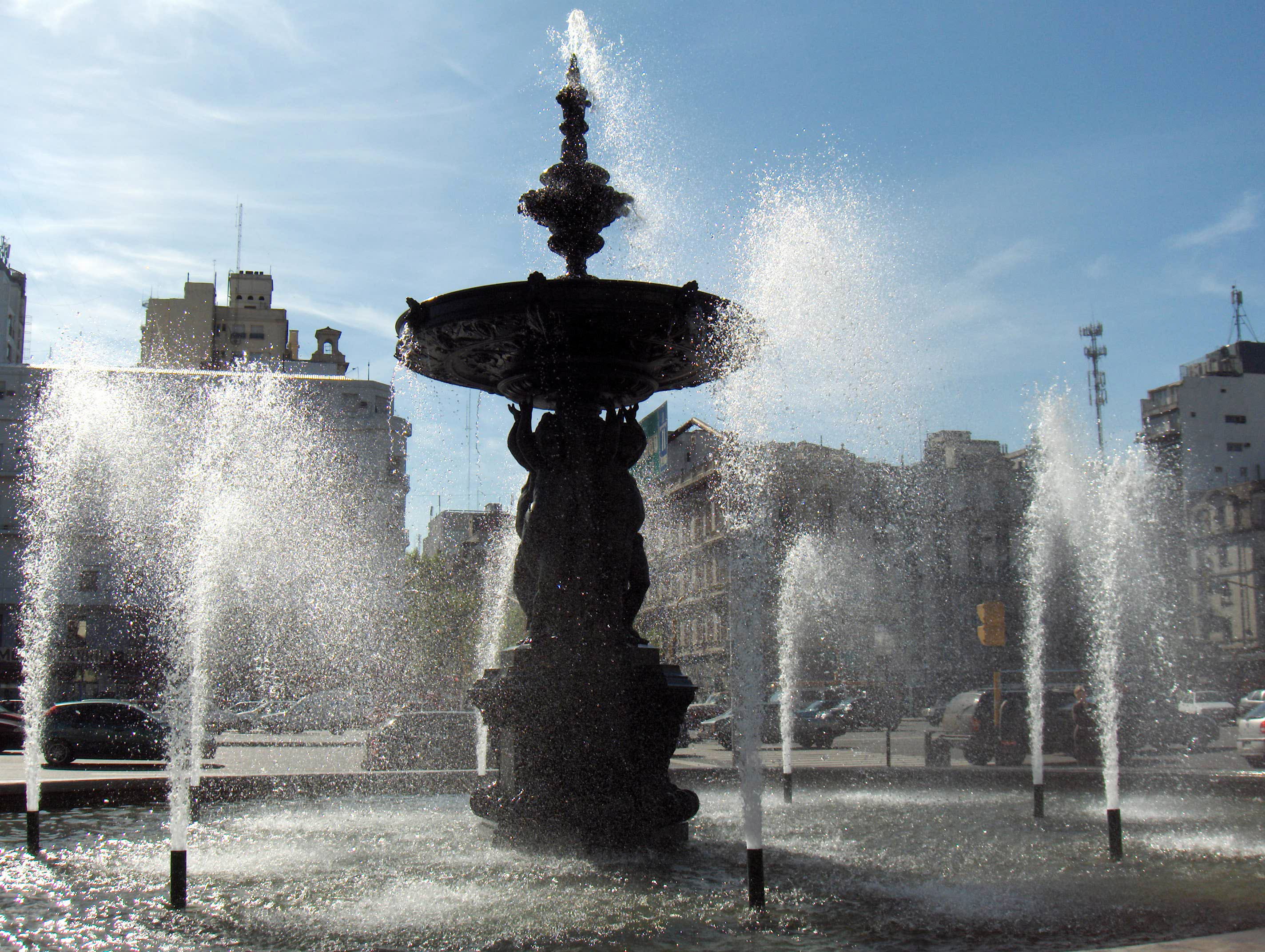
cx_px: 632
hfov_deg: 47.8
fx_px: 1427
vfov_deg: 36.9
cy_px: 476
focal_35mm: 39
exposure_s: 1/1408
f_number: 4.8
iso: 50
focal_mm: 8
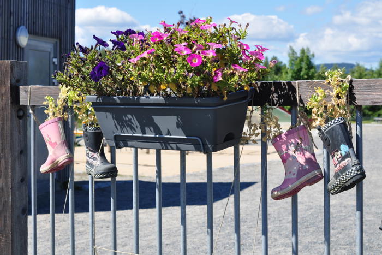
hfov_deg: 27.0
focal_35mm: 75
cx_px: 191
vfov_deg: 18.2
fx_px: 796
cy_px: 128
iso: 200
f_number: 10
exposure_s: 1/250
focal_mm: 50
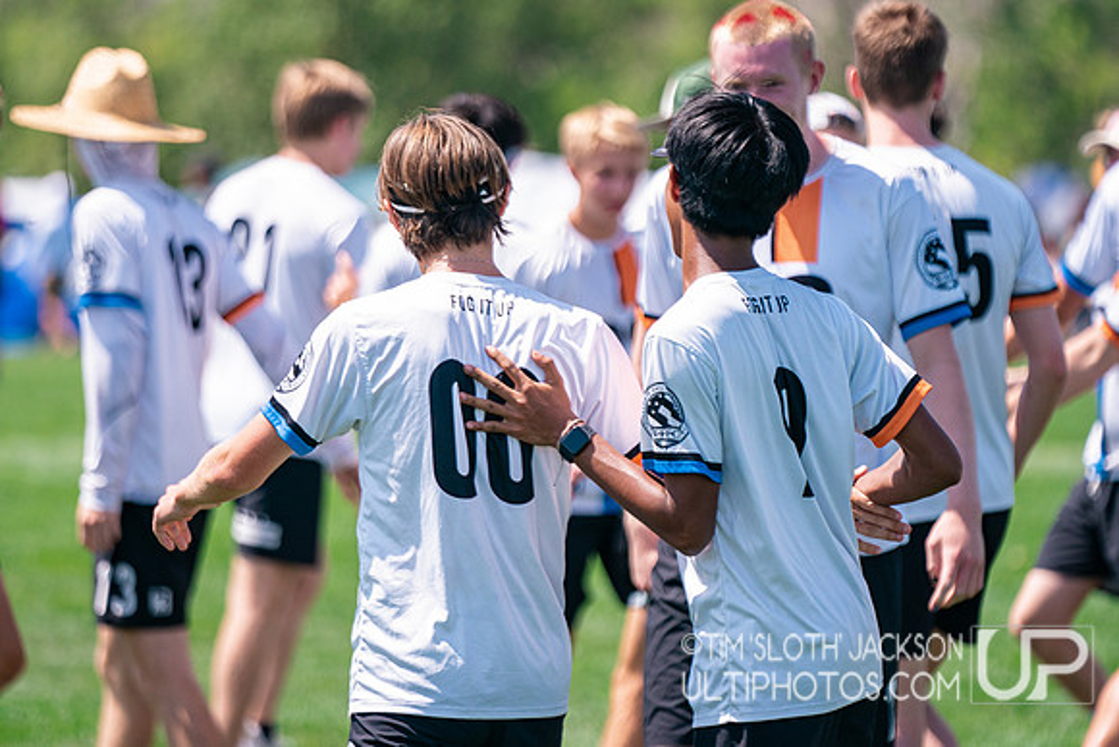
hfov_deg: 7.8
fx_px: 8228
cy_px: 380
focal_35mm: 265
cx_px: 536
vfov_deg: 5.2
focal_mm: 200
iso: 320
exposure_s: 1/4000
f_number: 2.8
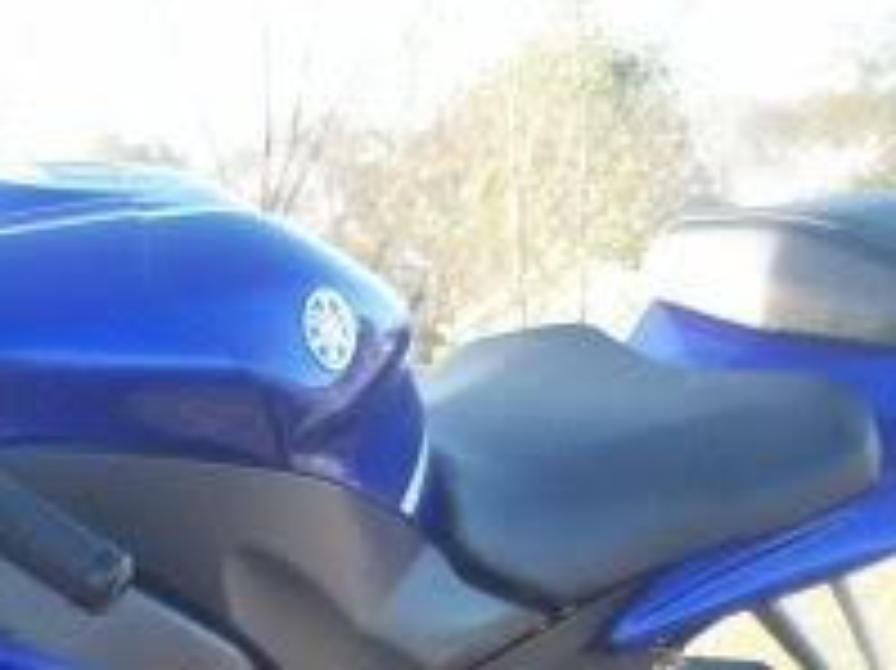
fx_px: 3854
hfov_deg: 13.2
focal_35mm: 149
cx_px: 108
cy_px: 940
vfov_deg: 9.7
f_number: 2.8
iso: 80
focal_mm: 6.2
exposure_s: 1/113
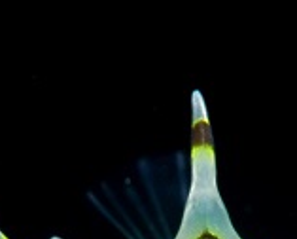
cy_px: 583
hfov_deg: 3.8
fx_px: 4497
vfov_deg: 3.0
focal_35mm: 511
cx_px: 235
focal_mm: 60
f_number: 20
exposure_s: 1/250
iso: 160
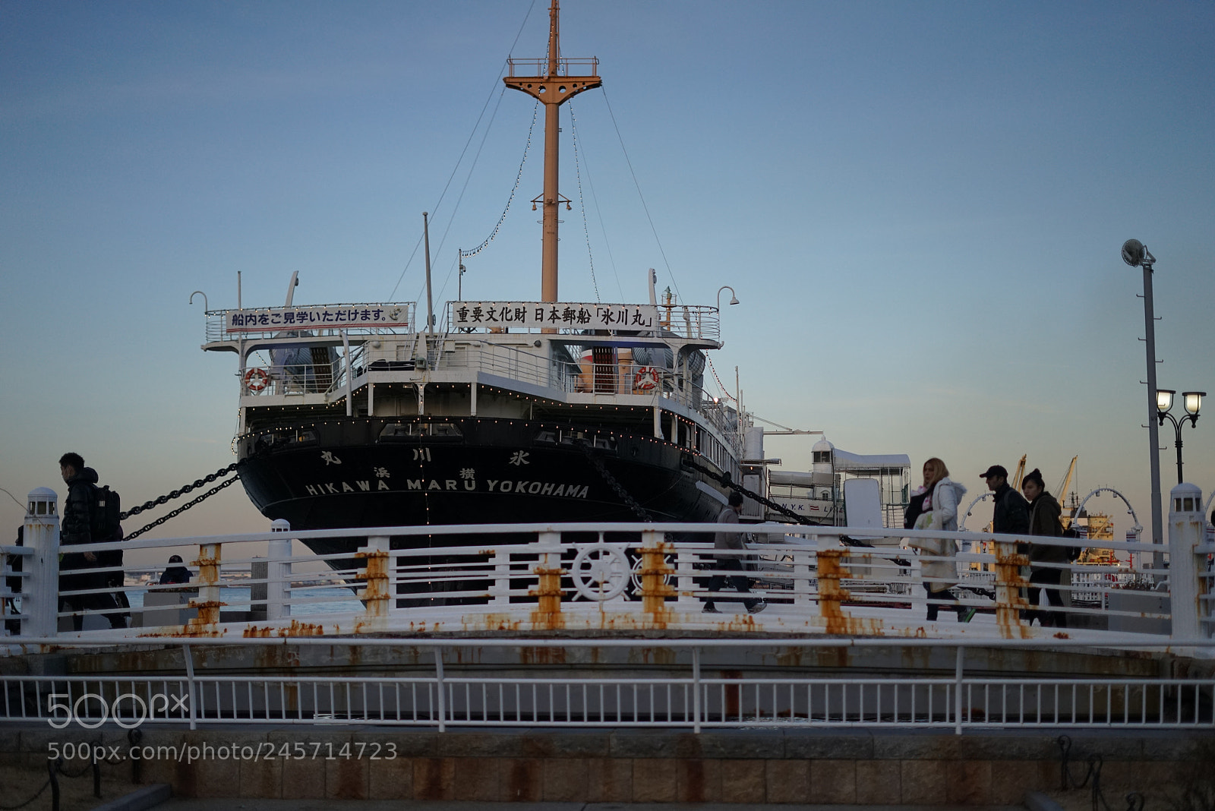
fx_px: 1688
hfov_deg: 39.6
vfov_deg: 27.0
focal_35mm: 50
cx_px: 608
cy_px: 406
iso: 800
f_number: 1.8
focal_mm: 50
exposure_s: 1/8000
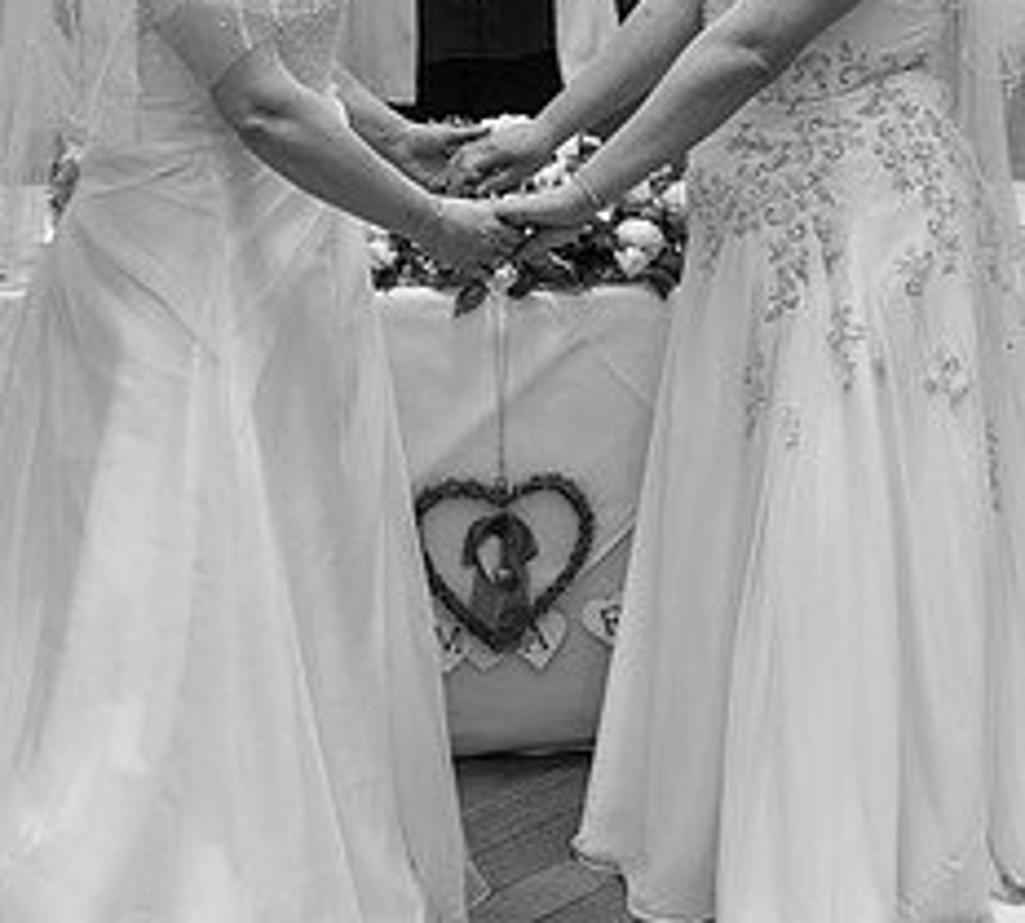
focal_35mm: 91
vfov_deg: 17.9
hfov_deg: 20.0
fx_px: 2901
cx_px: 566
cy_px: 150
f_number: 2.8
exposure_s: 1/100
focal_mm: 35
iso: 250
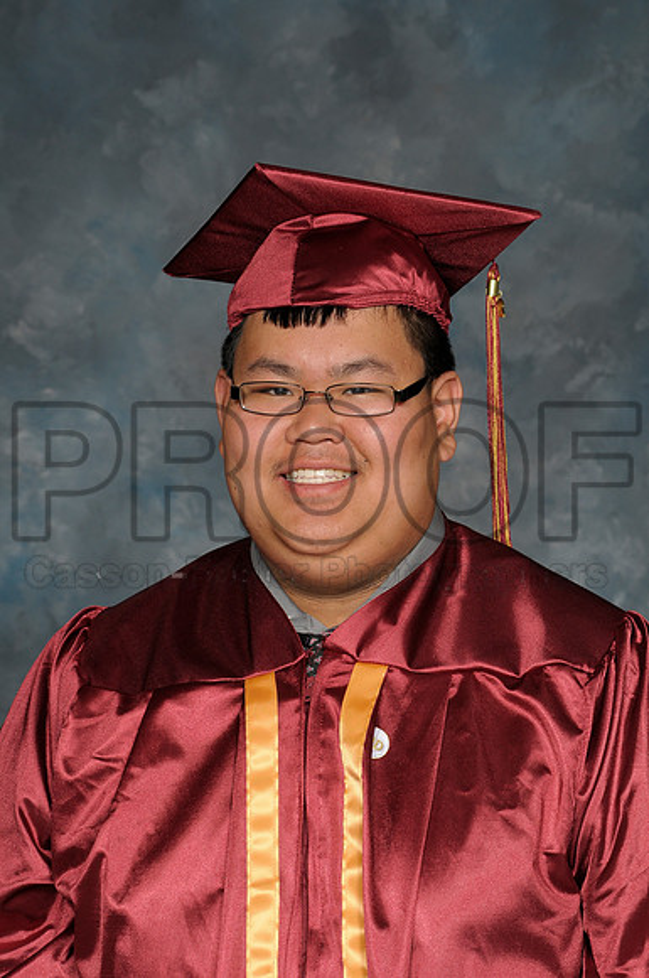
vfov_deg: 15.9
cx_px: 324
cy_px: 489
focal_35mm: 129
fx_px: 3499
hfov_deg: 10.6
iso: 250
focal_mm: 86
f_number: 9
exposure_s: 1/200
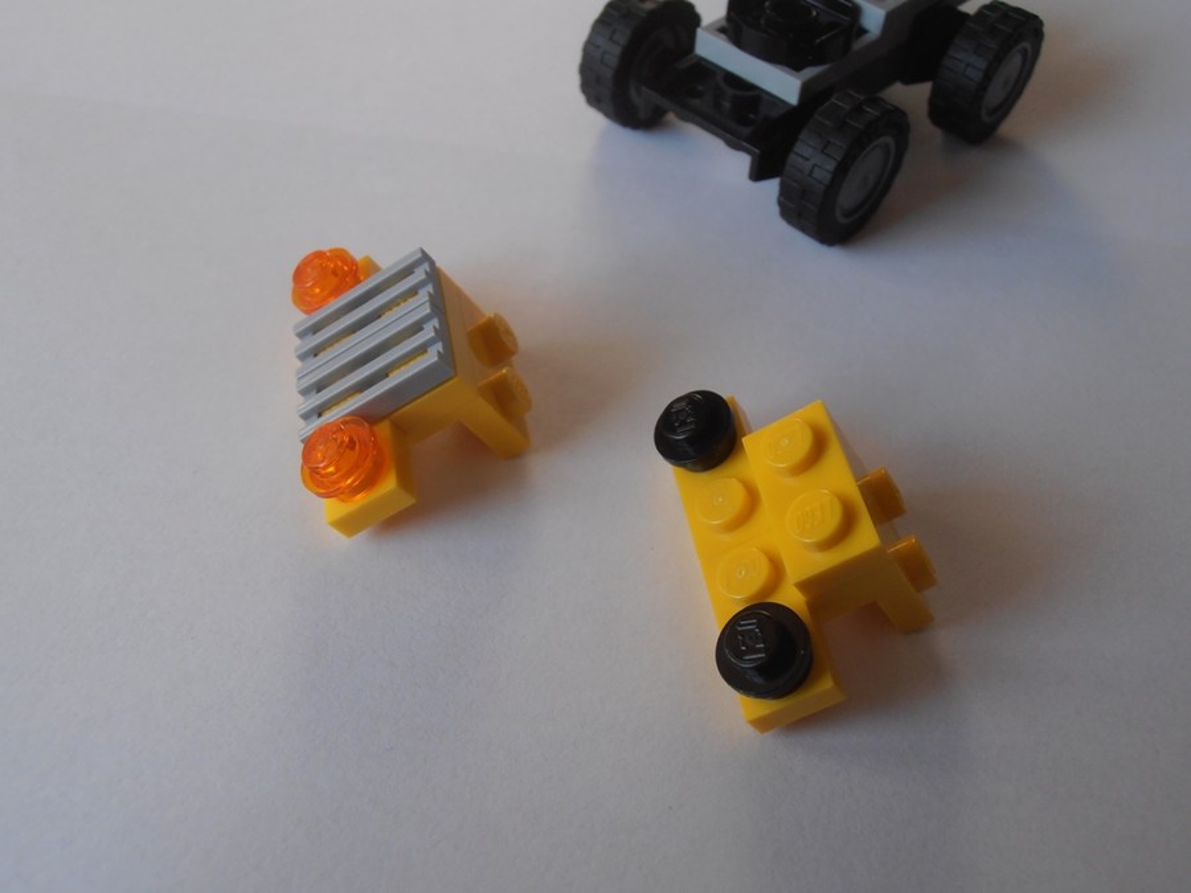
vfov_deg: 38.7
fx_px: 1273
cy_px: 446
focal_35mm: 37
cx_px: 596
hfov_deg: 50.1
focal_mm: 6.61
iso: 80
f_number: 3.9
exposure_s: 1/50
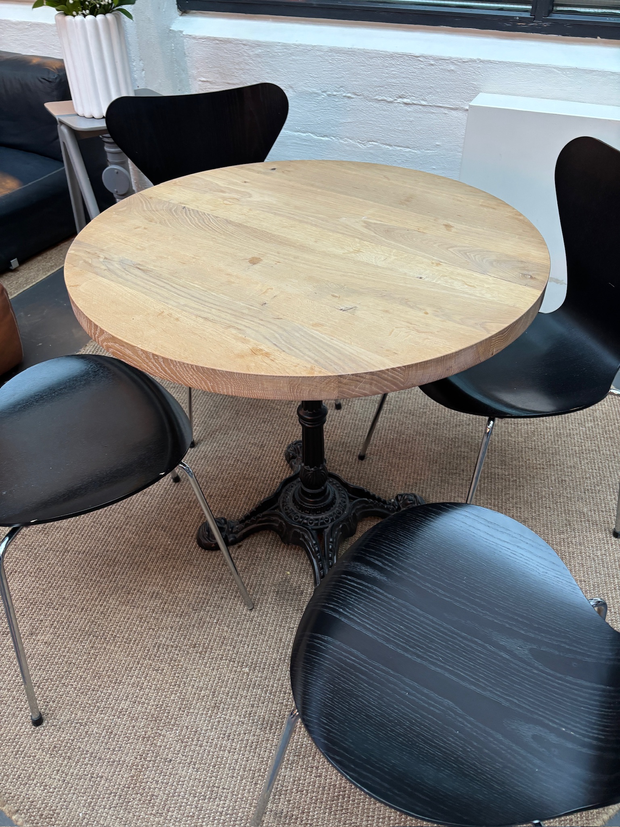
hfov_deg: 53.1
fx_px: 621
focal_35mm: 26
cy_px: 414
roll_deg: -0.9
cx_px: 310
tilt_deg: -40.7
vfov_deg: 67.3
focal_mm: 5.96
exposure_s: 1/50
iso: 160
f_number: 1.6
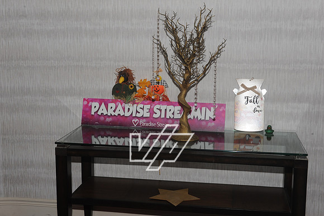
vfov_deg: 26.0
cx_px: 162
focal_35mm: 52
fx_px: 468
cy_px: 108
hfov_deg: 38.2
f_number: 11
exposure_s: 1/30
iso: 500
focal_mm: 52
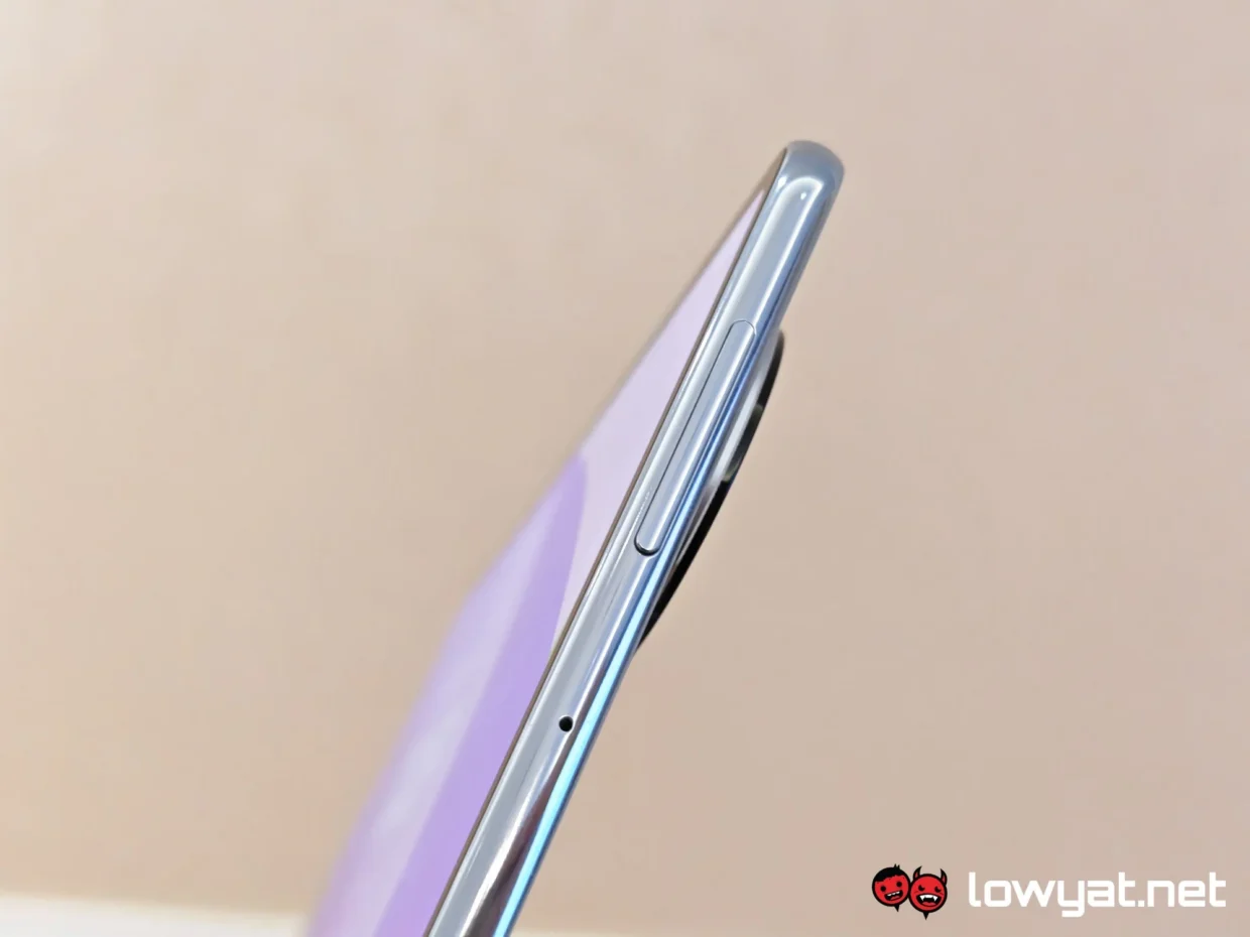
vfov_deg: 31.5
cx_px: 625
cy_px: 468
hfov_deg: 41.2
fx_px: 1661
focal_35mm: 46
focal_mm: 5.4
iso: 500
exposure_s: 1/100
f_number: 1.6
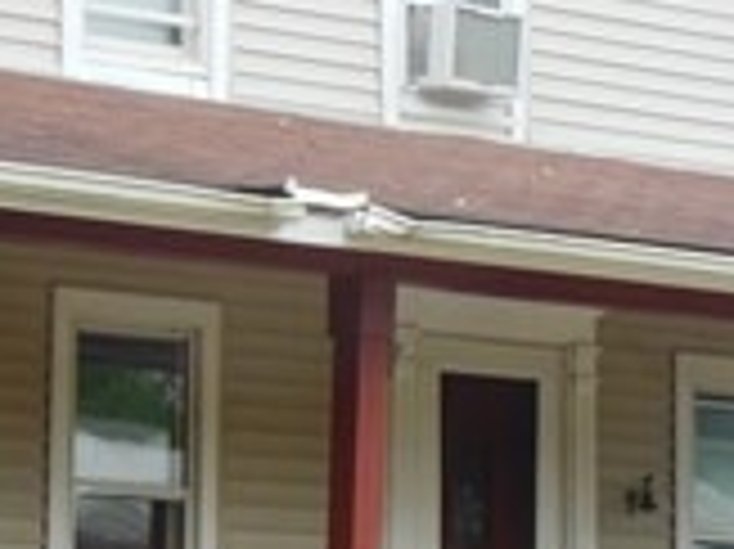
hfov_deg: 8.8
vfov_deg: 6.6
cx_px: -81
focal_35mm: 224
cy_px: 40
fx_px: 4746
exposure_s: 1/320
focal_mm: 10.2
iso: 125
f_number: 4.1
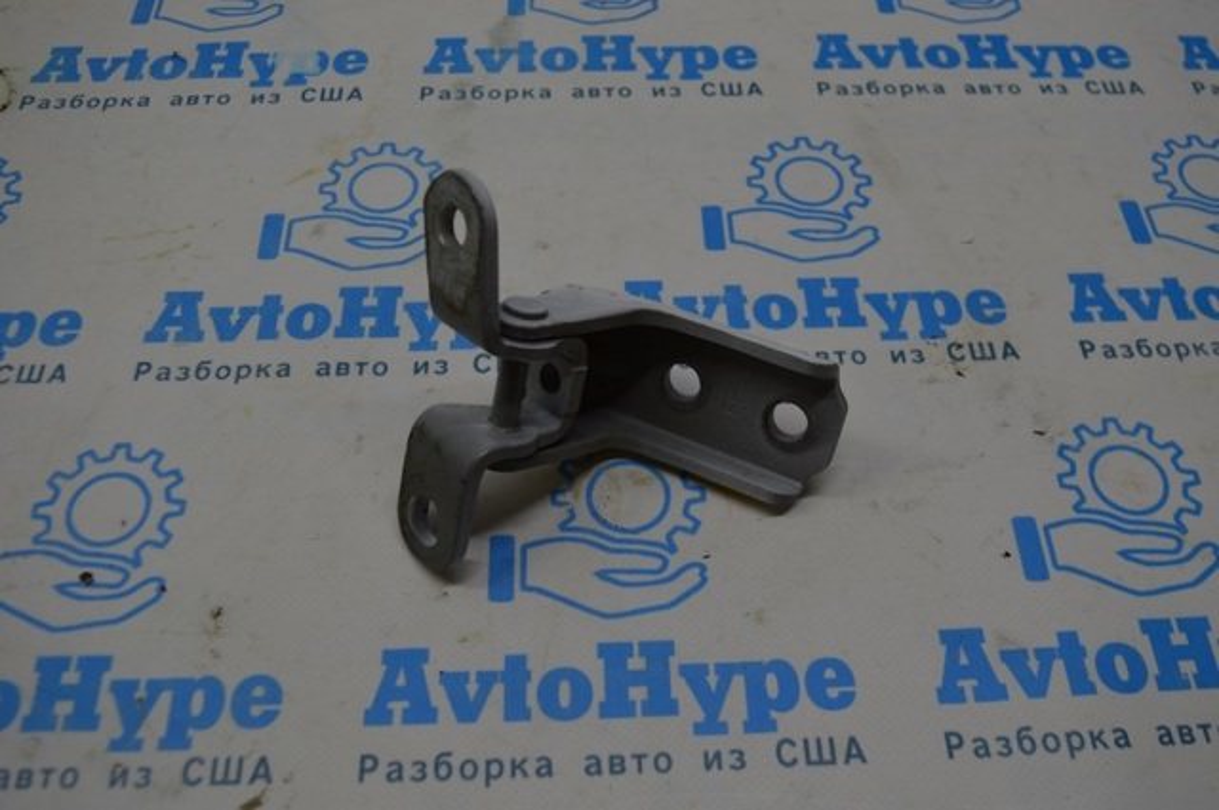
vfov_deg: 39.9
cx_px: 610
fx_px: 1116
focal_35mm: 33
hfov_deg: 57.3
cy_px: 405
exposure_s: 1/60
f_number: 5.6
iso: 125
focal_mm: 22
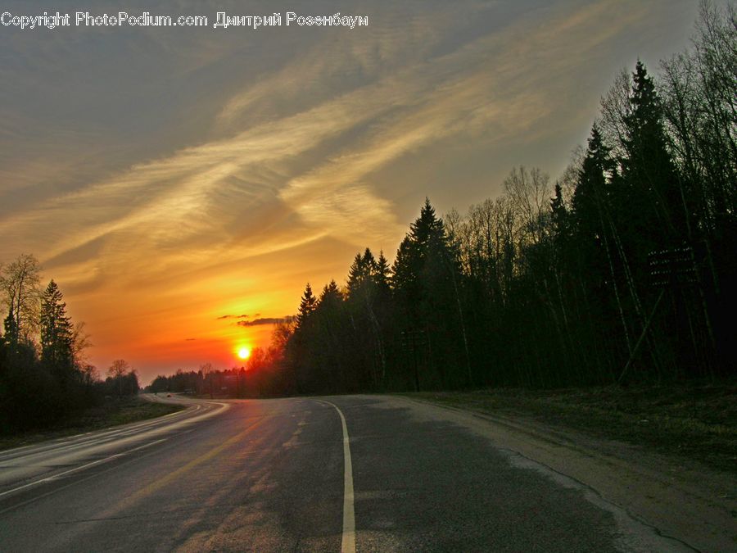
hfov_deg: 52.6
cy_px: 276
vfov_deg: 40.7
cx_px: 368
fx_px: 745
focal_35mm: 35
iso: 50
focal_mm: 8.9
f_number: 6.3
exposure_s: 1/76.5
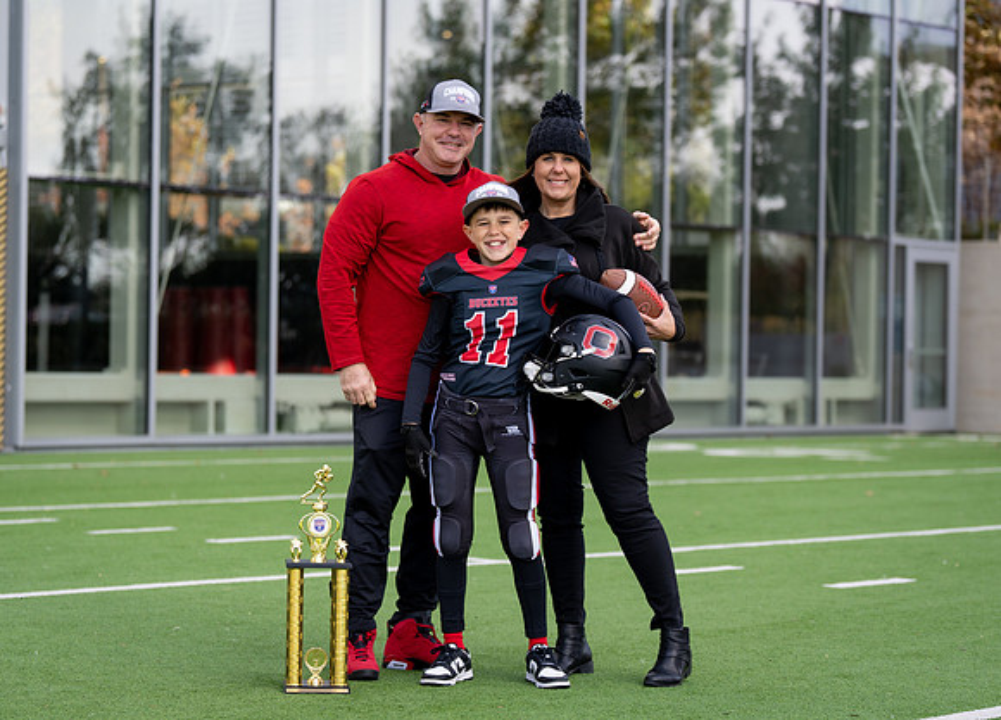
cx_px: 522
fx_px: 2871
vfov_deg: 14.3
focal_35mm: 101
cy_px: 393
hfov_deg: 19.8
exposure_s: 1/400
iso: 100
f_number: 2.8
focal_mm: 85
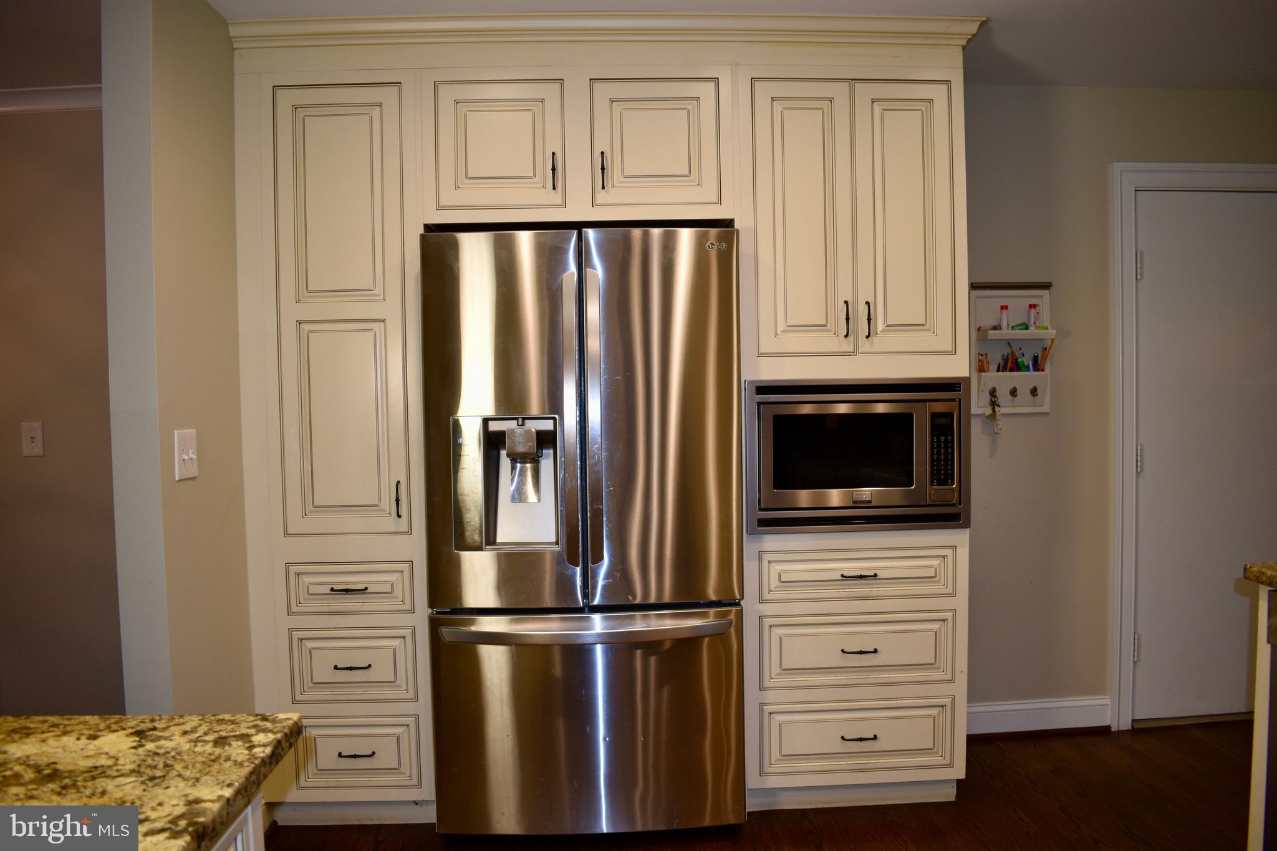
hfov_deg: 67.4
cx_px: 638
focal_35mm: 27
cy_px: 426
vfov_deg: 47.9
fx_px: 958
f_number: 3.5
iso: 180
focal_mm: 18
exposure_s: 1/60
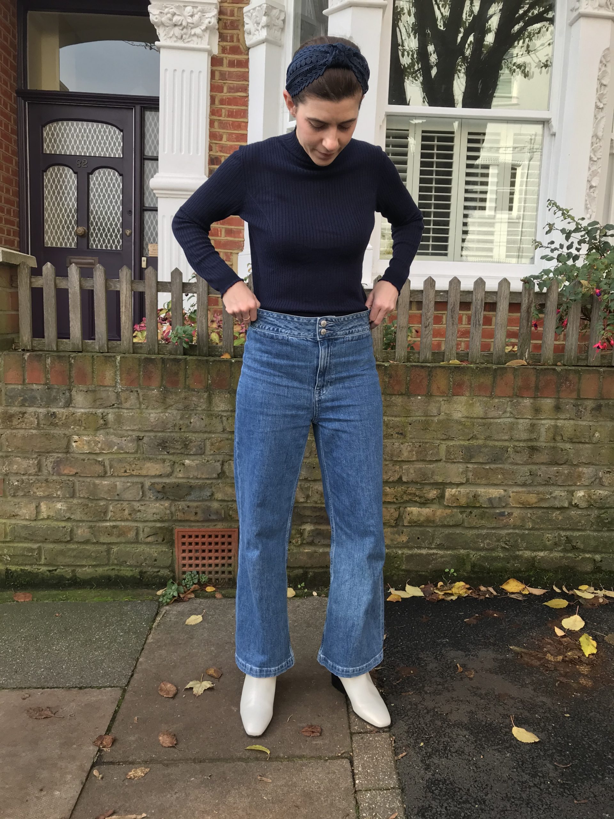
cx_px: 307
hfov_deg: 49.7
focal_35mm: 28
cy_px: 410
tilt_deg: -7.0
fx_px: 662
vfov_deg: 63.4
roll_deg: -0.9
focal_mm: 3.99
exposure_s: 1/194
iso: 20
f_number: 1.8
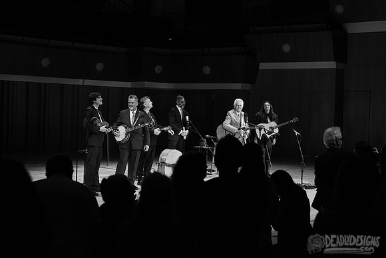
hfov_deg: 36.4
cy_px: 128
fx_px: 586
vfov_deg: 24.8
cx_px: 202
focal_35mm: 55
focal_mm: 48
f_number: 5
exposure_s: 1/800
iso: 2500
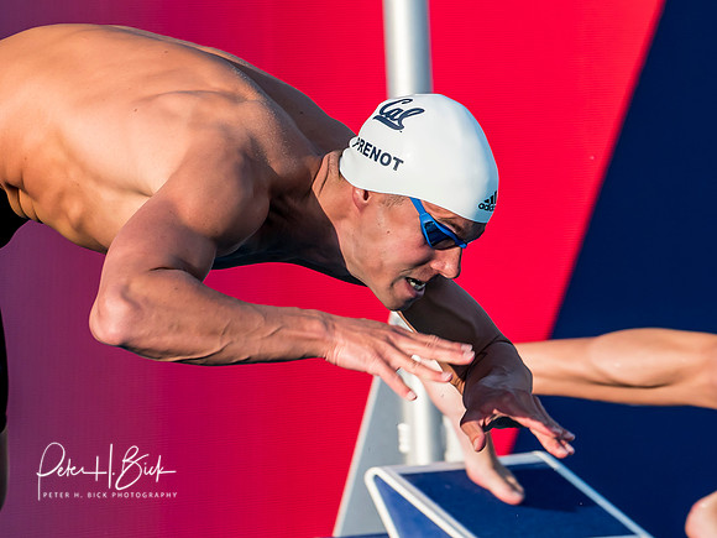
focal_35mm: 594
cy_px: 235
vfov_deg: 2.5
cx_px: 189
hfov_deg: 3.3
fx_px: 12313
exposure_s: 1/1000
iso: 400
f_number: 5.6
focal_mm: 200
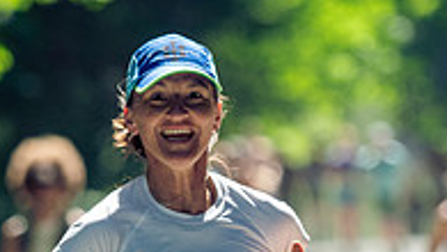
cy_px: 142
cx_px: 150
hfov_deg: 2.9
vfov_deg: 1.6
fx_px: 8943
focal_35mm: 754
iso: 800
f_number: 2.8
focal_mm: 150
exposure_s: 1/2500
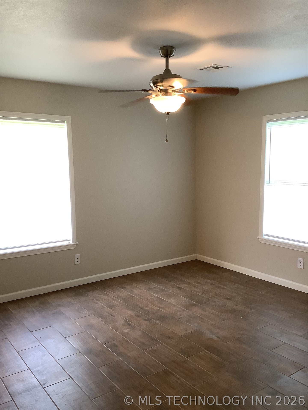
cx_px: 154
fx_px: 368
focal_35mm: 31
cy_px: 205
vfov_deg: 58.4
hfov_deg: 45.4
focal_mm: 3.3
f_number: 2.4
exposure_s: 1/60
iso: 125
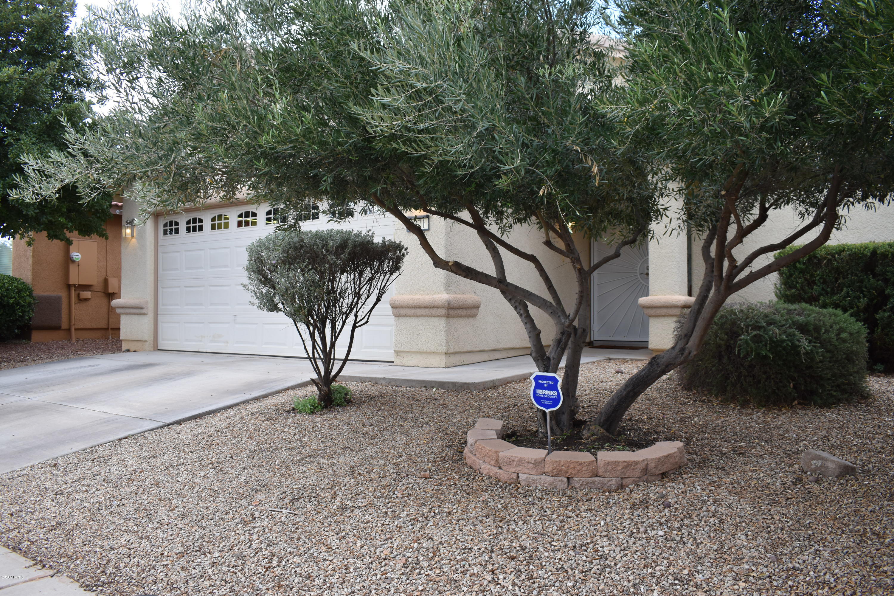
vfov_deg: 43.6
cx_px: 447
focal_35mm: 30
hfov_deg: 61.9
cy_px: 298
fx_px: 745
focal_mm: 20
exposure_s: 1/250
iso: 320
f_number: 5.6
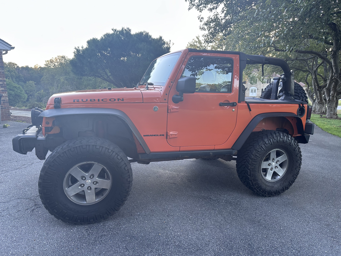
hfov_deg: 71.6
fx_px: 236
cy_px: 128
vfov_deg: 56.8
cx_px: 170
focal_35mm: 24
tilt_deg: -10.0
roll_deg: +0.4
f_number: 1.78
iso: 100
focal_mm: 6.86
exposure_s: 1/121
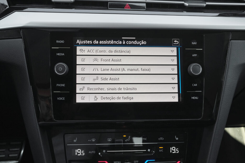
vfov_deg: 36.0
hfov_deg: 51.9
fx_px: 252
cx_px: 122
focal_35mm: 37
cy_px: 82
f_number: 8
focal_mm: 24.9
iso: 2000
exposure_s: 1/125
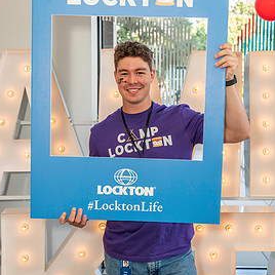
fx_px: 512
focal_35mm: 57
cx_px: 138
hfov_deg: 30.0
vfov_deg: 30.0
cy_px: 140
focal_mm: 40
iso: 1000
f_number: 4.5
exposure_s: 1/200
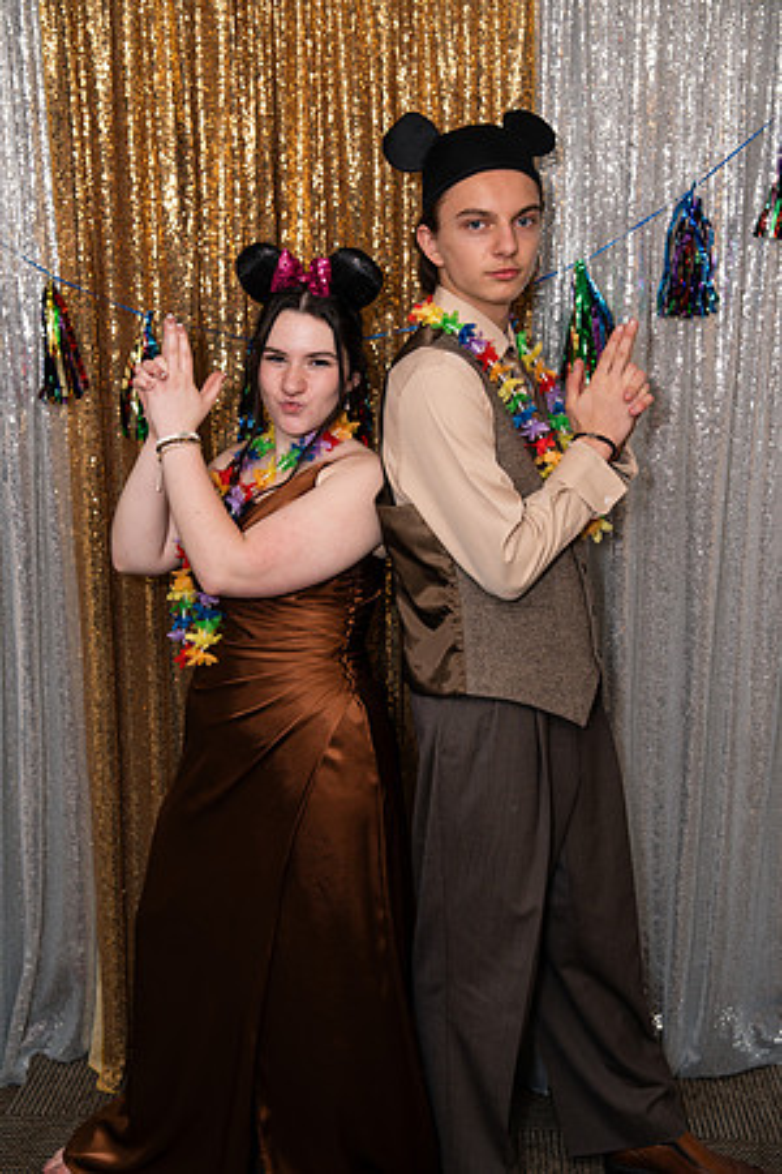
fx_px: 1401
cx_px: 391
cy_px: 587
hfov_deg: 31.2
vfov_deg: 45.4
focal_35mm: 43
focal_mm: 43
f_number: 4
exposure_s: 1/250
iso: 400
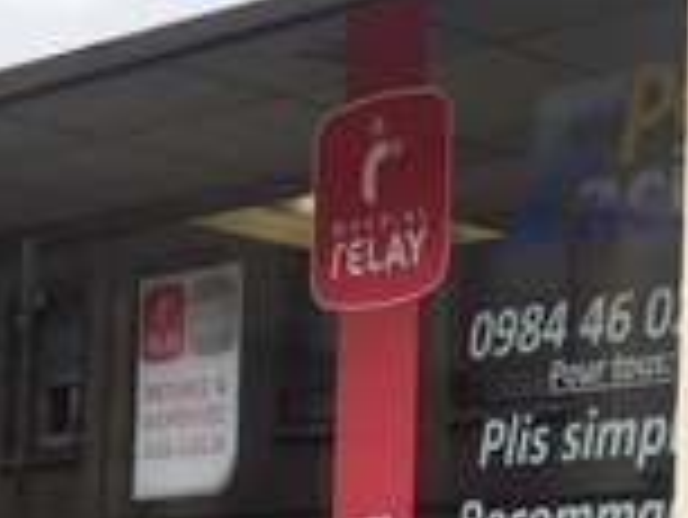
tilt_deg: +3.2
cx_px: 706
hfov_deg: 15.9
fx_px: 2407
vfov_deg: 12.0
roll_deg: -1.7
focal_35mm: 121
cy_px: 604
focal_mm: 4.15
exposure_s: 1/587
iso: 25
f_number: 2.2
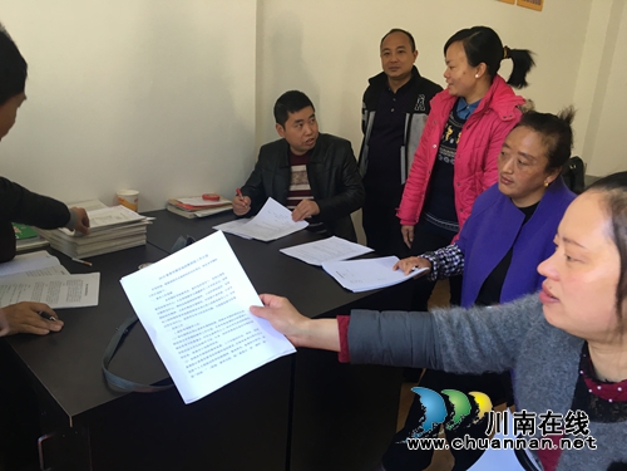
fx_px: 525
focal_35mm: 29
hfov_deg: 61.7
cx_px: 314
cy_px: 236
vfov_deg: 48.2
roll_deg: -1.5
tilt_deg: -17.8
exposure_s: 1/33
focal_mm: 4.15
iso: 80
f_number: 2.2
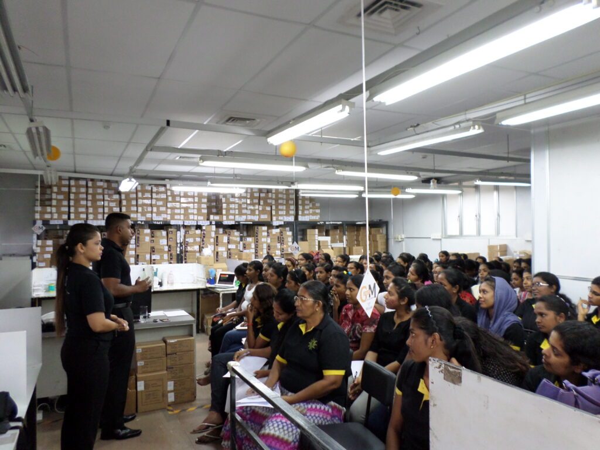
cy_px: 225
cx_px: 300
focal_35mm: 25
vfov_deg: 54.9
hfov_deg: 69.4
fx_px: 433
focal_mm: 4.5
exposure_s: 1/30
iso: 200
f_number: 2.5
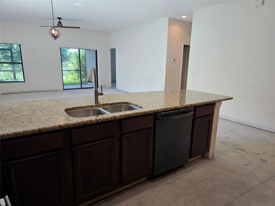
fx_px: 183
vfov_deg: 58.9
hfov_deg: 73.9
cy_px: 103
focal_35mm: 23
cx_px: 138
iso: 100
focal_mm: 6.3
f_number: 1.7
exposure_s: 1/120
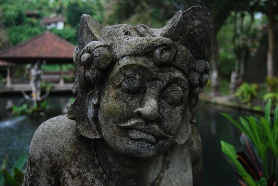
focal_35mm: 36
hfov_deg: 53.1
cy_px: 93
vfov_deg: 36.9
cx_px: 139
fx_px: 278
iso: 100
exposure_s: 1/100
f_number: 4
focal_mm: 24
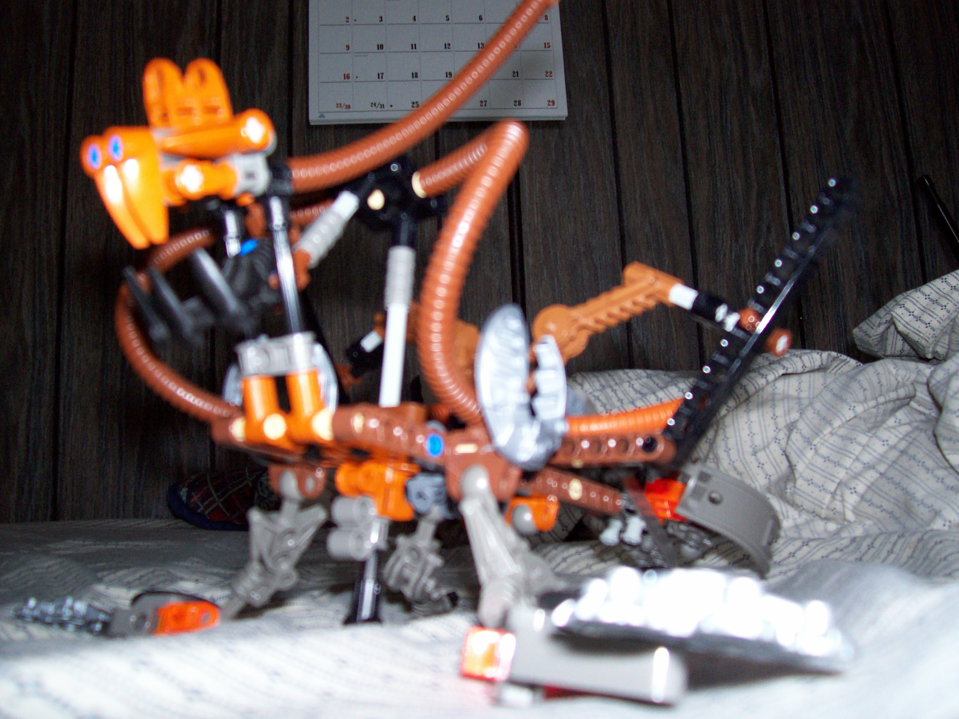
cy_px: 360
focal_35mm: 34
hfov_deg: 54.0
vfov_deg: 41.8
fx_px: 942
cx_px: 480
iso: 140
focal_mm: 5.6
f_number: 2.7
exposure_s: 1/112
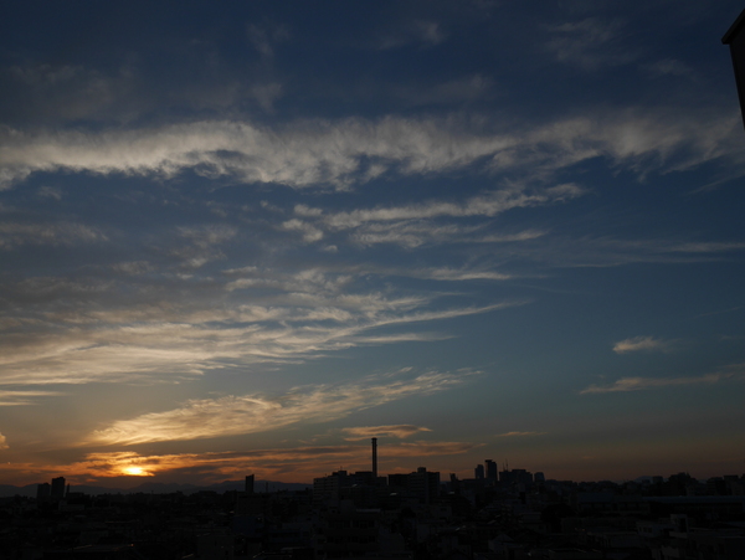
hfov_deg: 53.9
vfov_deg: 41.8
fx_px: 732
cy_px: 280
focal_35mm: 34
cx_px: 372
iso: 200
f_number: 8
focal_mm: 17
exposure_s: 1/320
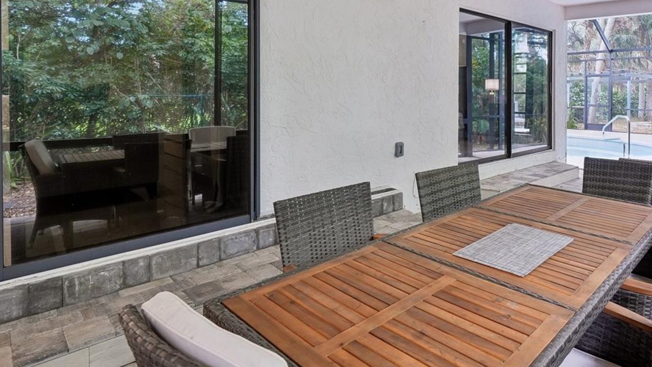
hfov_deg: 75.9
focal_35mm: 22
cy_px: 96
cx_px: 480
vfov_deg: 49.6
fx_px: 380
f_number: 8
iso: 400
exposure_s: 1/8
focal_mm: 14
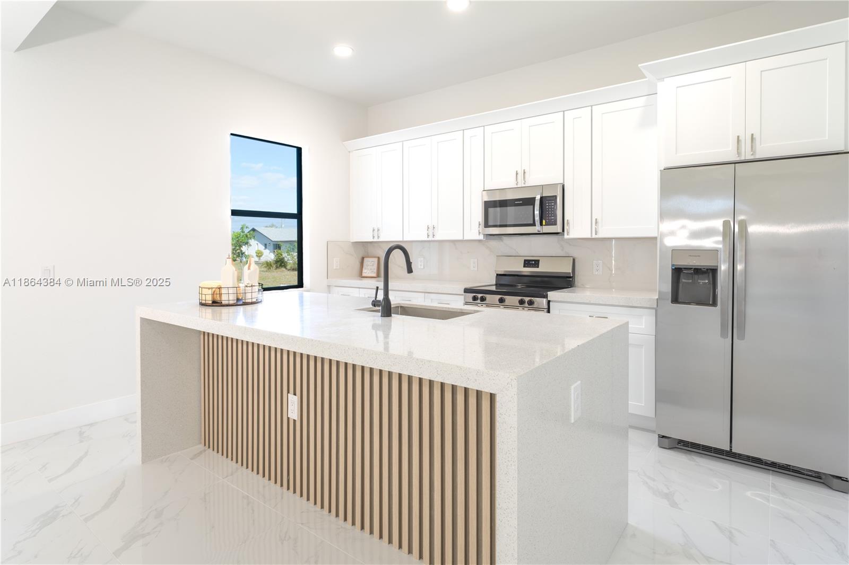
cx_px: 424
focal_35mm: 18
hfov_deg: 88.4
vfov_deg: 65.9
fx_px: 436
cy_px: 282
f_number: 8
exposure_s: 1/5
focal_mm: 18.5
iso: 125
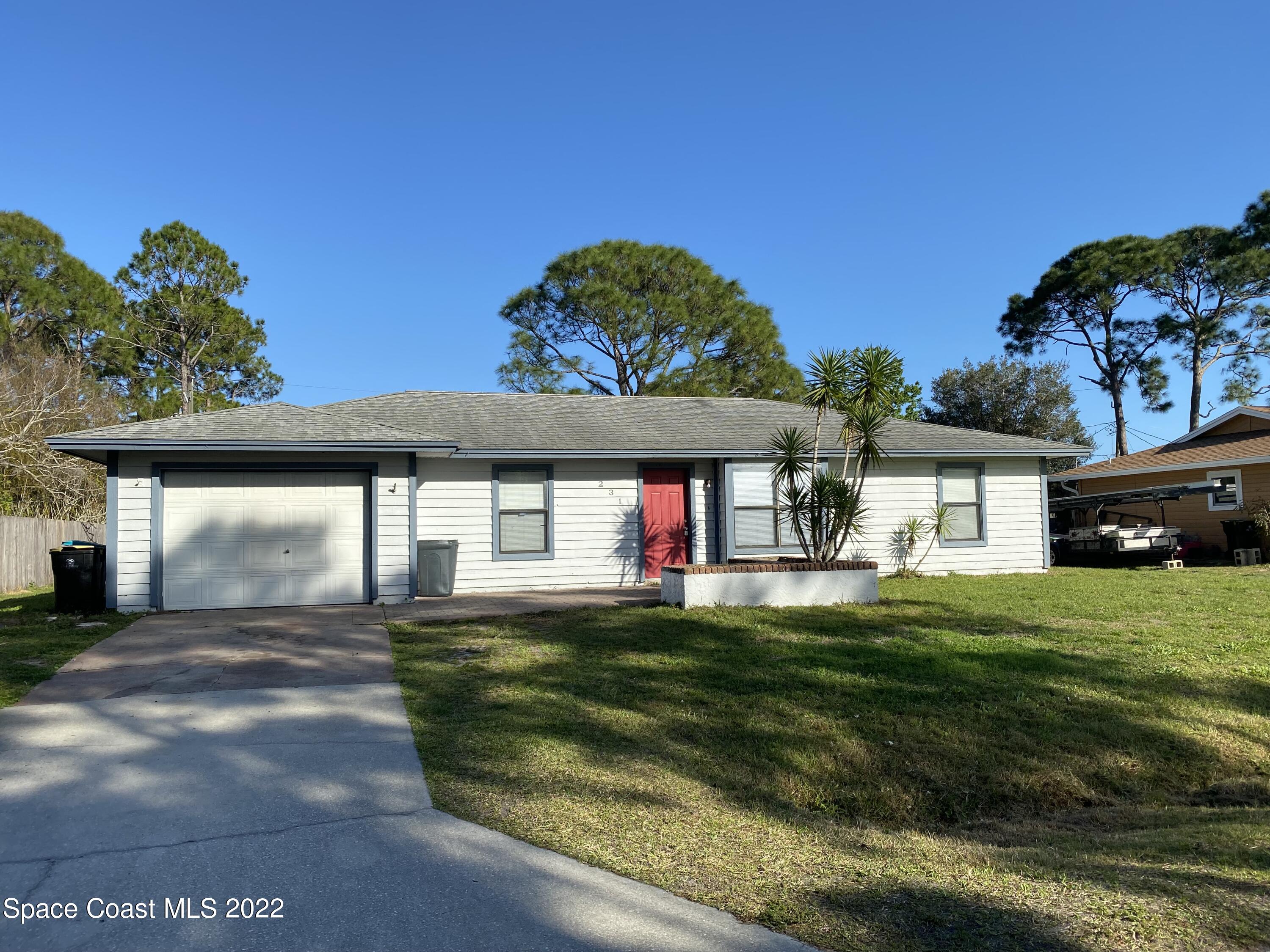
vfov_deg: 53.1
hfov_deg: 67.3
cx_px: 635
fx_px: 954
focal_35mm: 26
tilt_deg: +2.9
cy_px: 476
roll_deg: +1.5
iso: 32
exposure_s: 1/2571
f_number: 1.8
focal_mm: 4.25
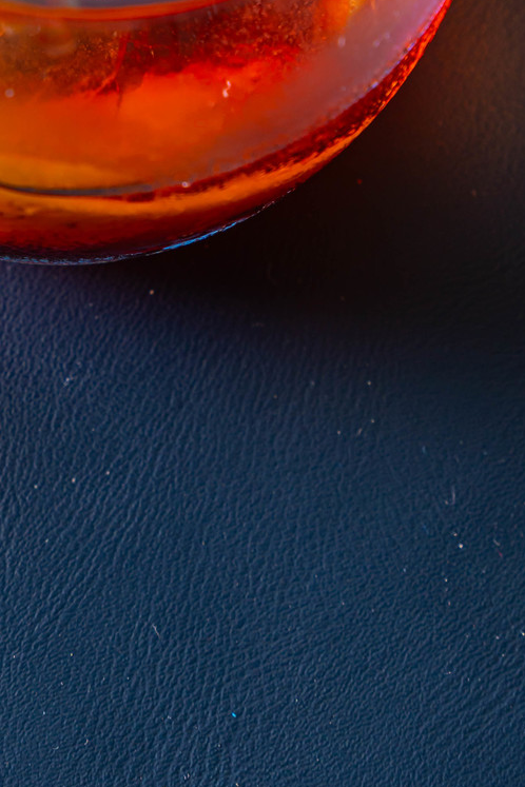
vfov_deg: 12.7
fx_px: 3478
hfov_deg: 8.6
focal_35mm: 159
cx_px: -42
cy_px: -113
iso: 100
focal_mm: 44
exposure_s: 1/100
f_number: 5
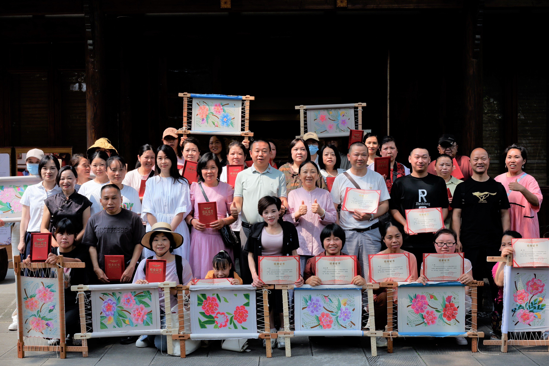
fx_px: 625
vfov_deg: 32.6
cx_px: 274
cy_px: 183
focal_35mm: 41
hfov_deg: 47.4
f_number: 8
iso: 200
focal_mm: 27
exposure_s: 1/250
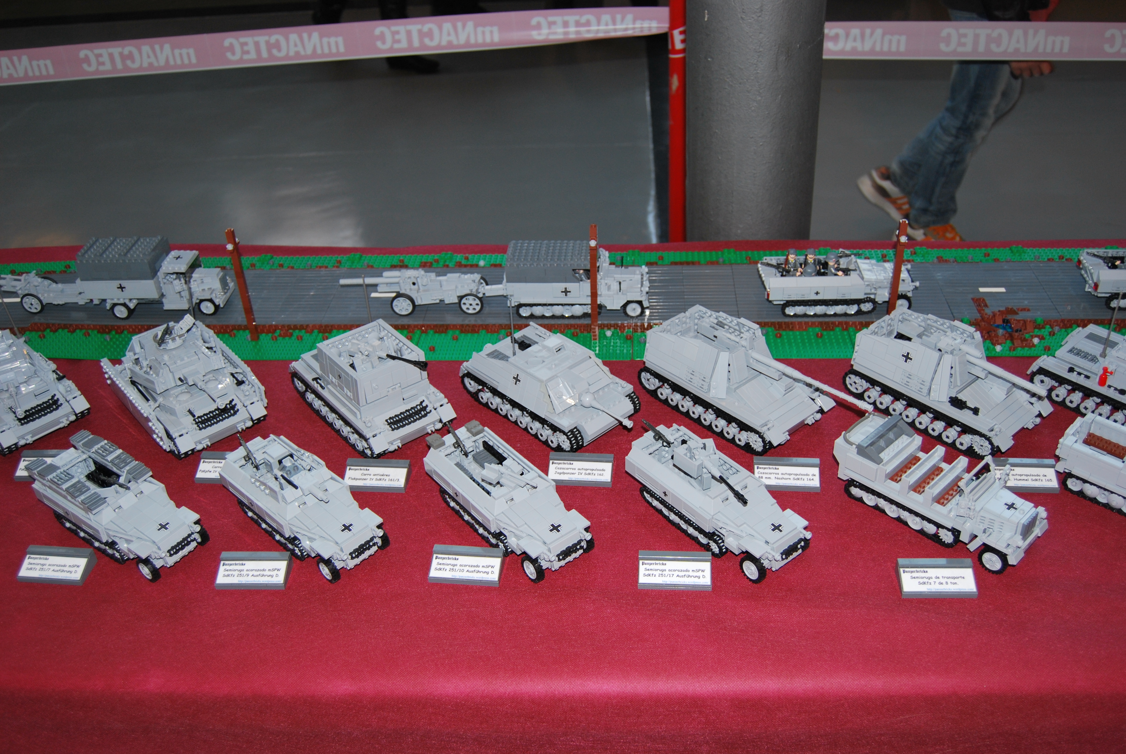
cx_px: 563
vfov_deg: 40.1
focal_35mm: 33
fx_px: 1033
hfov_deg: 57.2
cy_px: 377
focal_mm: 22
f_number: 3.8
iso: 200
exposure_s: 1/60
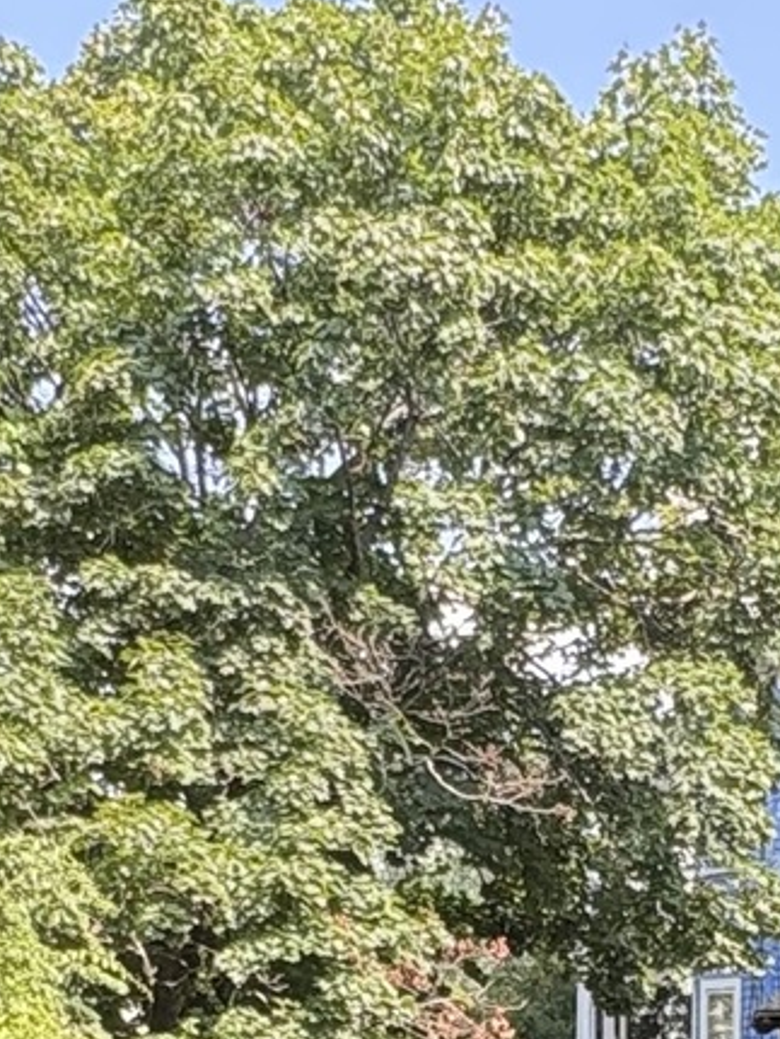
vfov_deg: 23.4
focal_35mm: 75
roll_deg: -0.7
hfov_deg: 19.6
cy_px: 1293
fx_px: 2251
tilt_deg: -5.3
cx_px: 502
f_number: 2.2
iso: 40
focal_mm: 2.22
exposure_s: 1/222
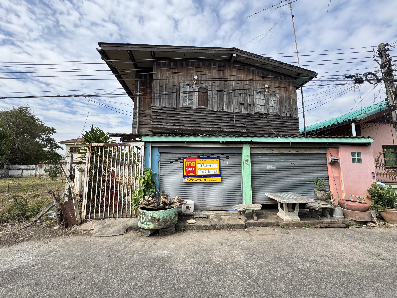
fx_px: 161
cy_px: 149
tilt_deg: +7.3
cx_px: 198
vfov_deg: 85.7
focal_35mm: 14
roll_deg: -0.2
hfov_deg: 102.1
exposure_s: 1/1063
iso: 50
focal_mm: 2.22
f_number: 2.2
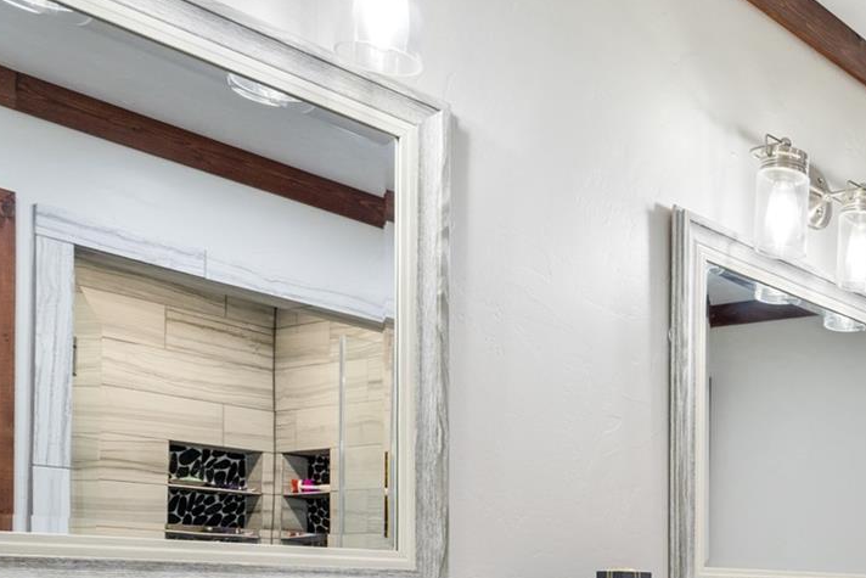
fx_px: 1107
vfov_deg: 27.2
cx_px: 1059
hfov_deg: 33.8
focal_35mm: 46
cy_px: 609
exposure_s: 1/4
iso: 320
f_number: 7.1
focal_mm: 16
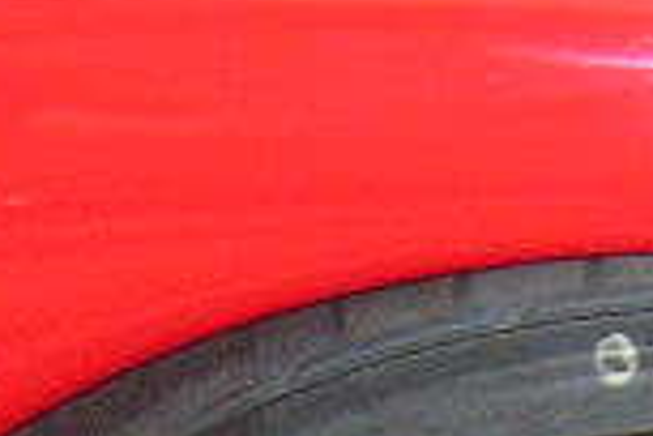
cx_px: 555
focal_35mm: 270
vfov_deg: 5.0
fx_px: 4897
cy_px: 992
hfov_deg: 7.6
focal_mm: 8.1
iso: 400
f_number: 3.4
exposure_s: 1/60.1
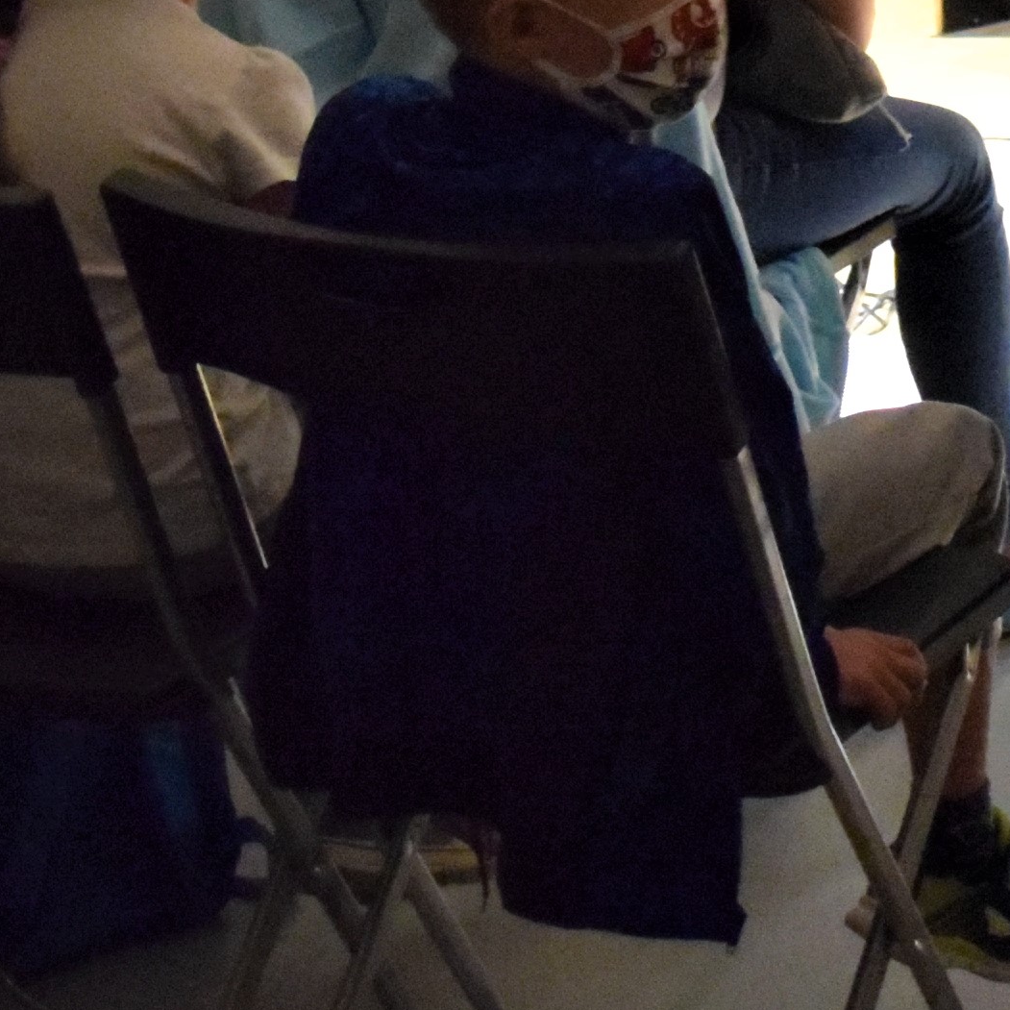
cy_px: -208
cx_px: 1293
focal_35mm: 131
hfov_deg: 12.9
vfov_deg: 13.0
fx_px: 4324
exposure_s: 1/60
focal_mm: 18
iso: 6400
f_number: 3.5
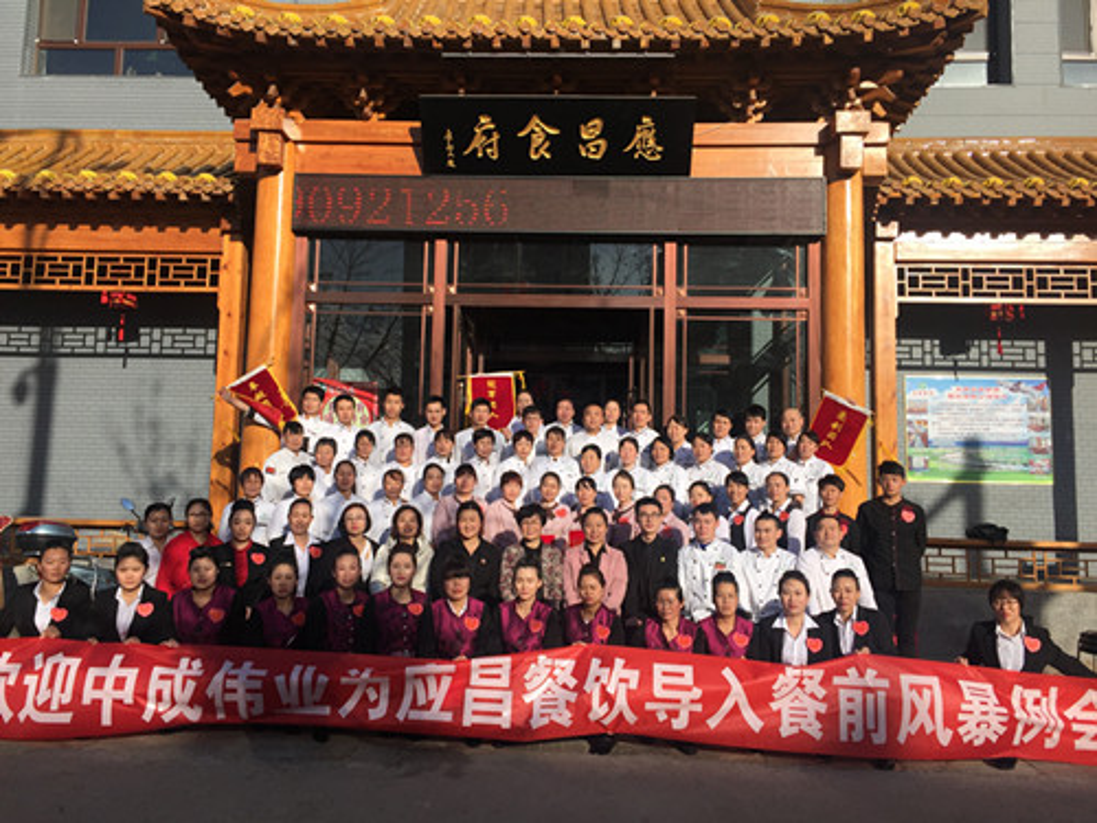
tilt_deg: +6.2
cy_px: 412
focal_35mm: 29
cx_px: 548
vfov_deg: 48.2
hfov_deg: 61.7
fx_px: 919
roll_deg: -2.0
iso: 32
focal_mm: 4.15
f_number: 2.2
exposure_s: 1/2326
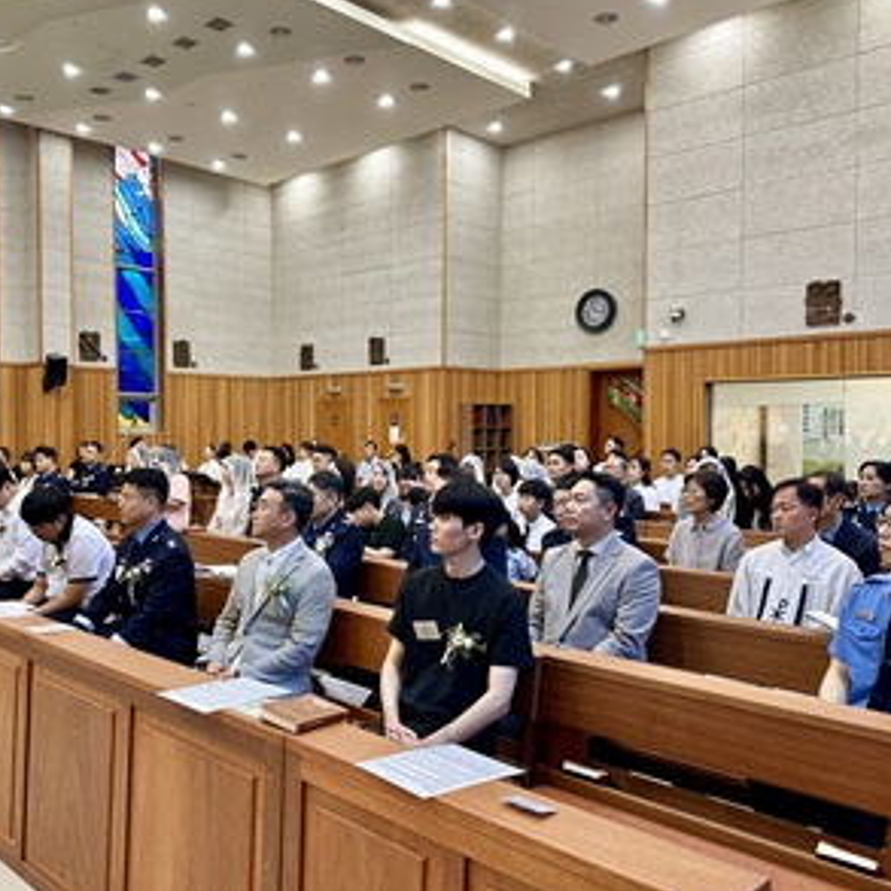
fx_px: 845
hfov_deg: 55.1
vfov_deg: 55.6
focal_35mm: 29
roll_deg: +0.0
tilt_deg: -1.6
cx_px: 341
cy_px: 441
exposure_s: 1/60
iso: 125
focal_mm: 6.86
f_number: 1.78
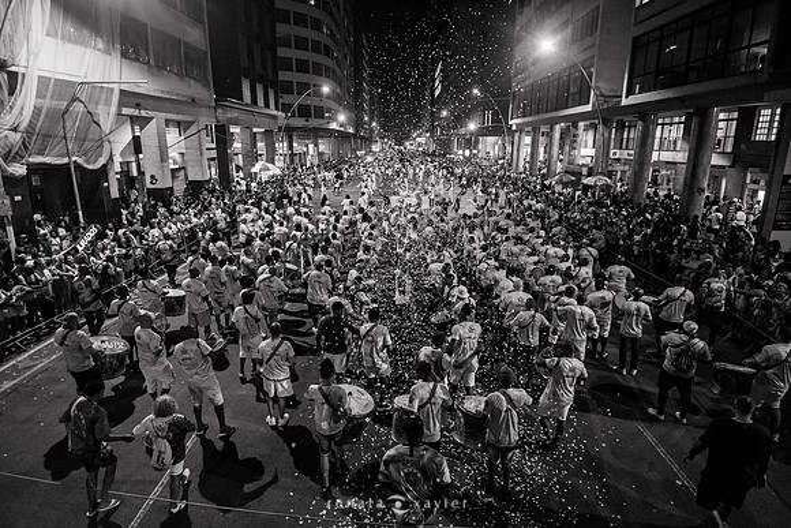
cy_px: 264
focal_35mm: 20
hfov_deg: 84.0
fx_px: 440
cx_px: 396
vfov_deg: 62.0
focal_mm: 20
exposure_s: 1/100
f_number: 4
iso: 3200
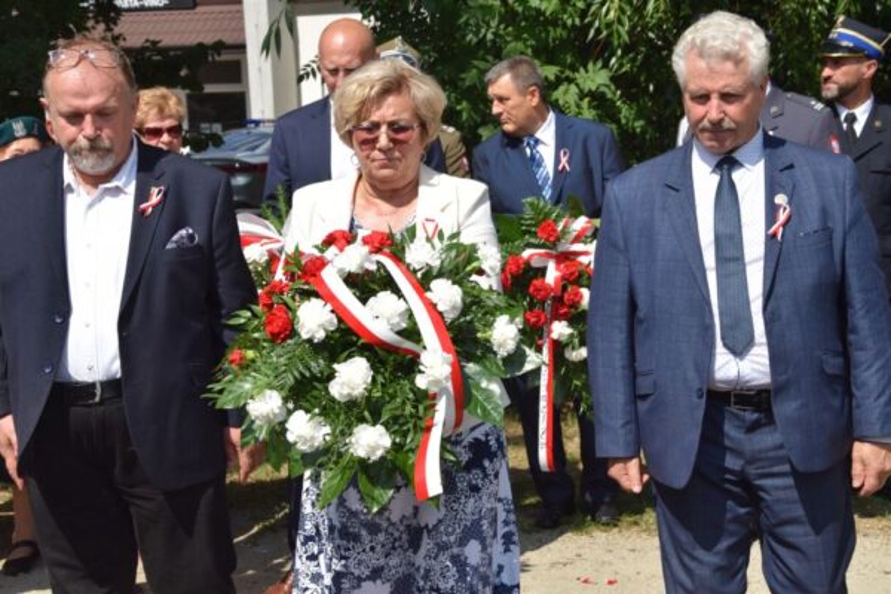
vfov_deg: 20.2
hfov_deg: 29.9
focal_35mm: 68
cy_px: 297
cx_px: 446
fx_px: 1670
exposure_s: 1/400
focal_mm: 45
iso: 200
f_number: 10
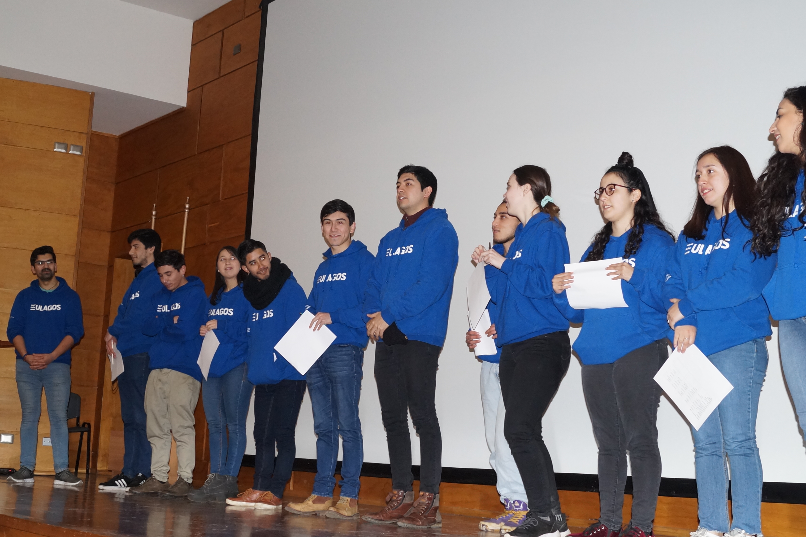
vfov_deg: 28.0
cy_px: 308
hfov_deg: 41.1
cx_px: 382
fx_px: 1074
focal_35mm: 48
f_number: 3.5
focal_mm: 20
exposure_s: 1/60
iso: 640
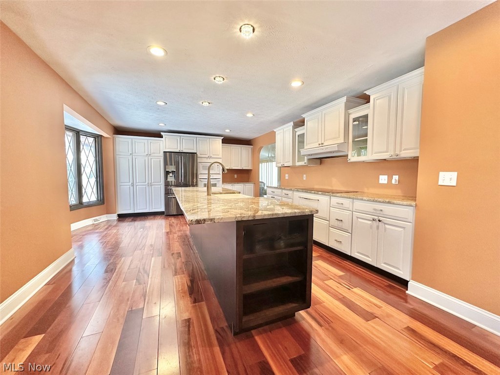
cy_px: 188
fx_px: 202
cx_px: 250
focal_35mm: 14
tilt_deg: -3.6
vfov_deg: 85.7
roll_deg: +0.0
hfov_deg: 102.1
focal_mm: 2.22
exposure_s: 1/120
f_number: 2.2
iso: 200
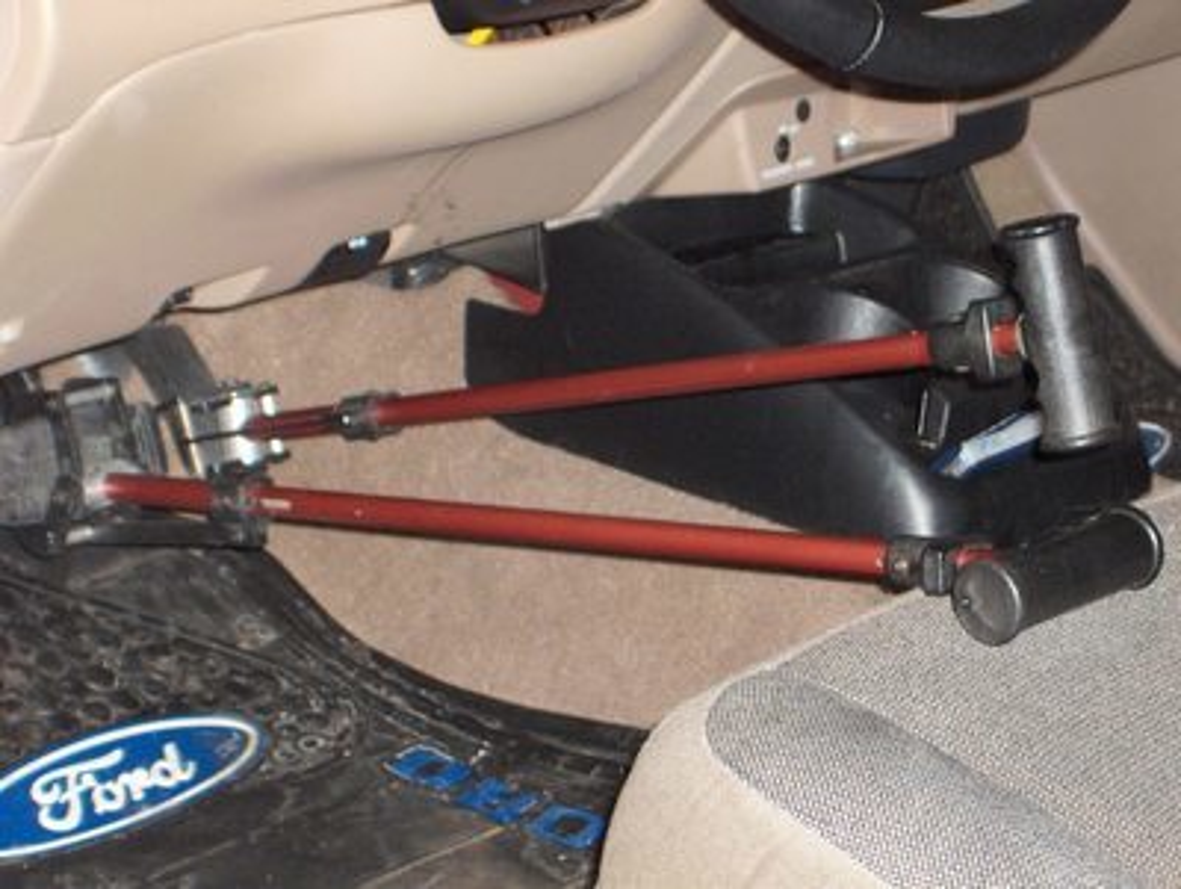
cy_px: 444
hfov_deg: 16.8
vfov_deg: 12.7
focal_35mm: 117
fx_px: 3997
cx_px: 590
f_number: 4.9
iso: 200
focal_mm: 24
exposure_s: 1/125
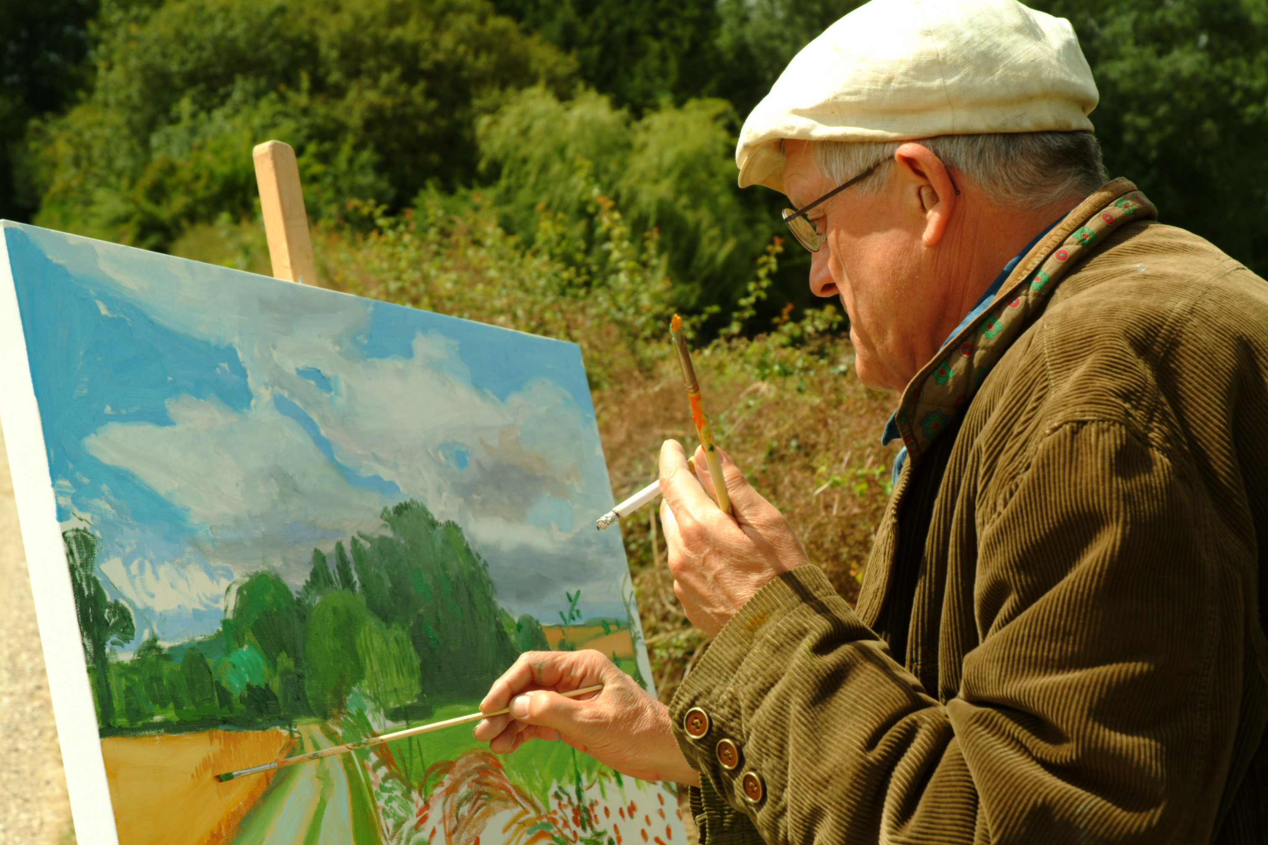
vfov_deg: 17.2
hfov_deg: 25.5
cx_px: 634
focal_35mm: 80
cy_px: 422
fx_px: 2800
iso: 160
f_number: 8
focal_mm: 53
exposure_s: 1/250
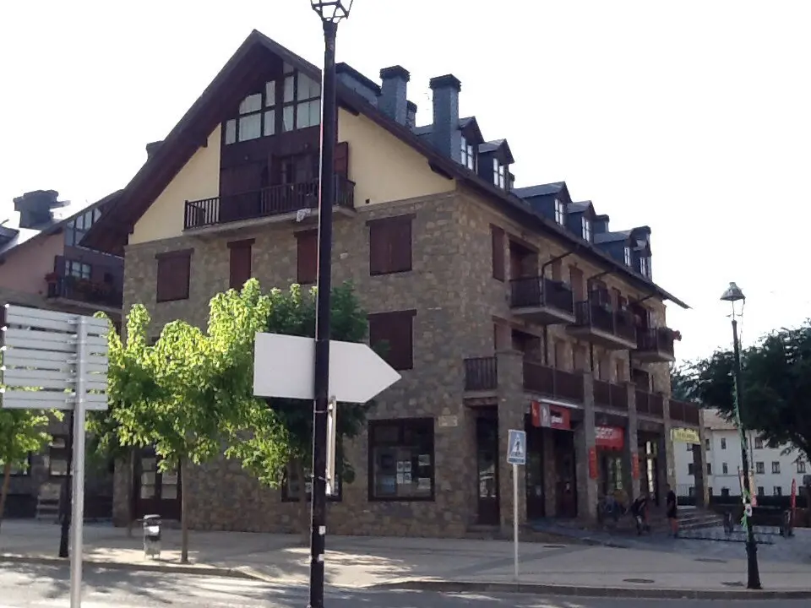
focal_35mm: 44
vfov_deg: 32.9
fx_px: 1031
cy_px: 304
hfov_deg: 42.9
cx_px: 406
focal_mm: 2.03
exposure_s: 1/438
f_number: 2.4
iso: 40
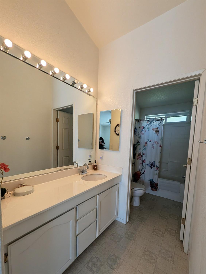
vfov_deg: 110.4
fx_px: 95
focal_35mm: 12
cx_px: 103
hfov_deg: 94.7
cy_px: 137
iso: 48
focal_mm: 2.02
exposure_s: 1/152
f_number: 1.7
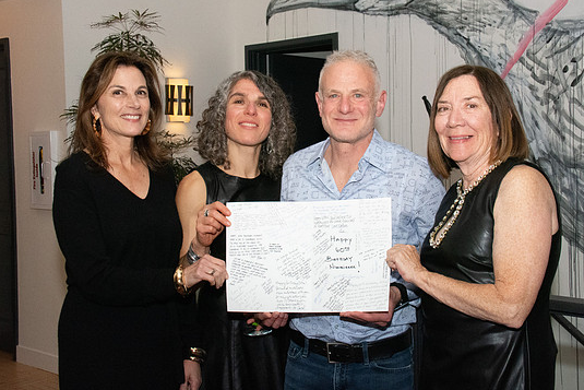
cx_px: 298
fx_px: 844
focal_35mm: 52
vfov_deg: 26.0
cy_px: 183
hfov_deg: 38.2
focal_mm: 32
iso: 5000
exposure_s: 1/200
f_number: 14
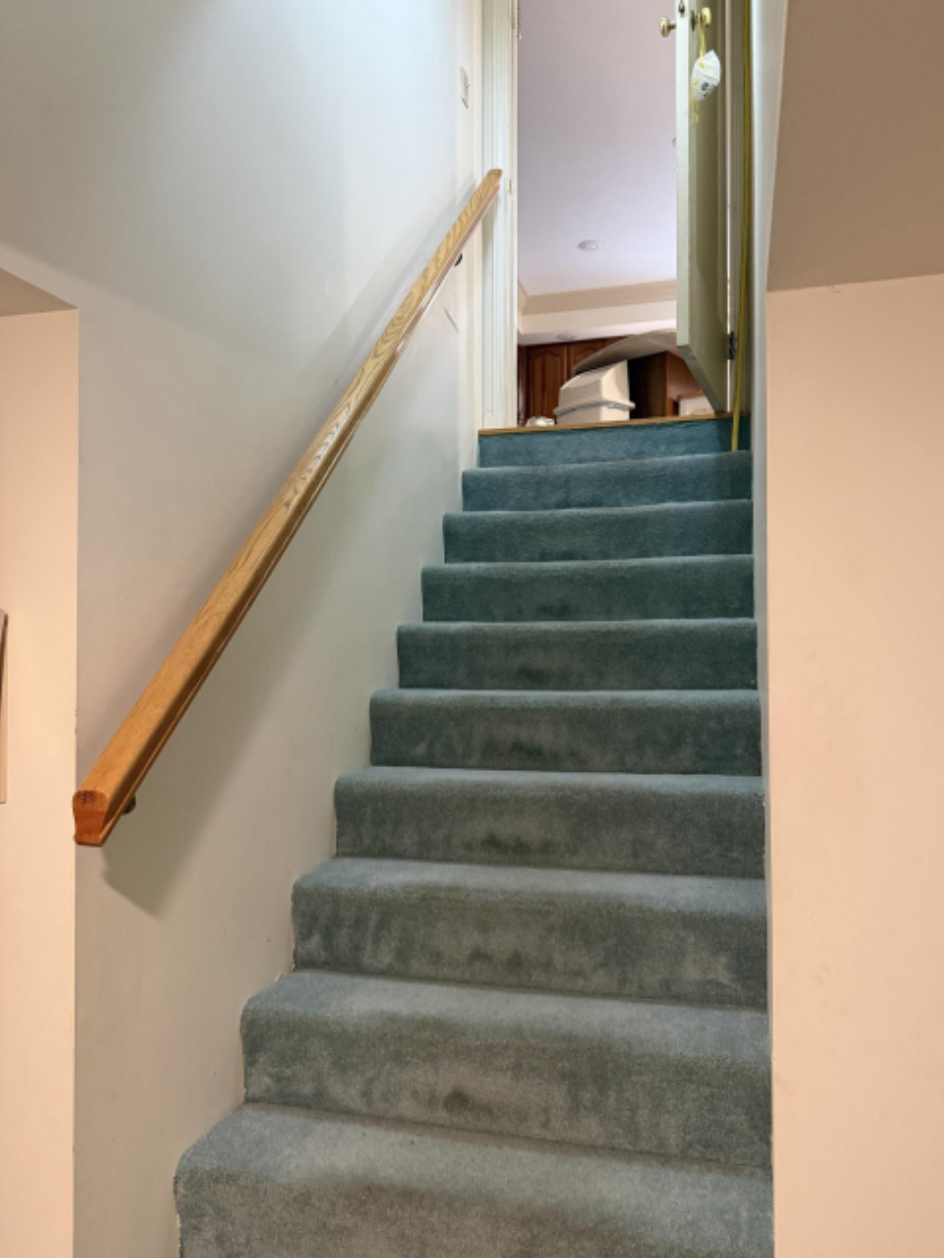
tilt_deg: +1.4
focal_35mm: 25
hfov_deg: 54.9
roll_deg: -1.7
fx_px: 909
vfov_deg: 69.4
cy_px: 634
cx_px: 488
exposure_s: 1/60
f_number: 1.78
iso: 400
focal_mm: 6.76
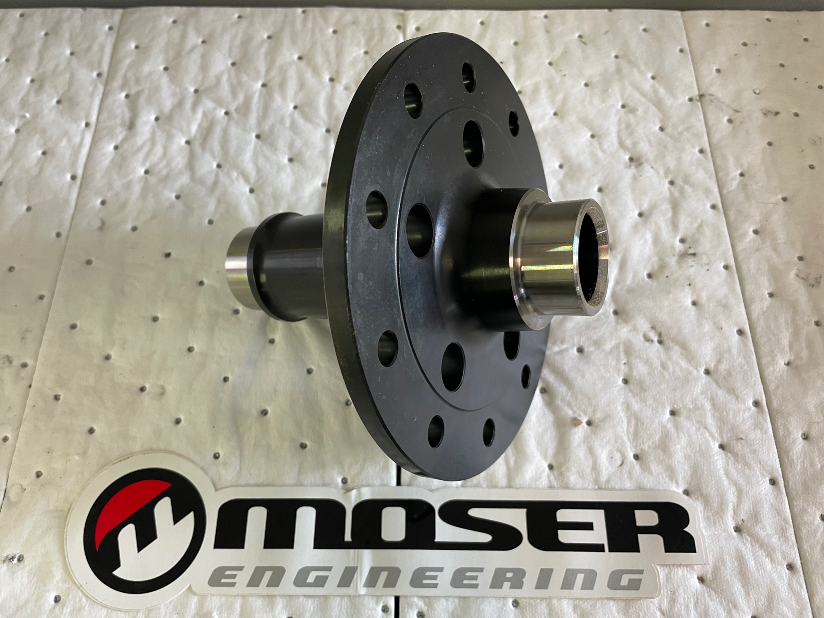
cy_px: 309
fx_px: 619
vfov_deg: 53.1
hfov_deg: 67.3
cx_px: 412
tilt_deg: -67.2
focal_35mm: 26
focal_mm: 4.2
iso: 100
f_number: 1.6
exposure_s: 1/50
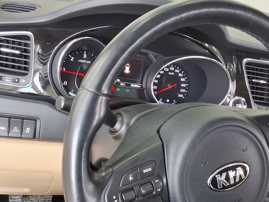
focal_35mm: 37
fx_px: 288
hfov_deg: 50.1
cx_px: 125
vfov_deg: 38.7
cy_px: 104
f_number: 1.9
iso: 80
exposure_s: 1/40
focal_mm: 2.91
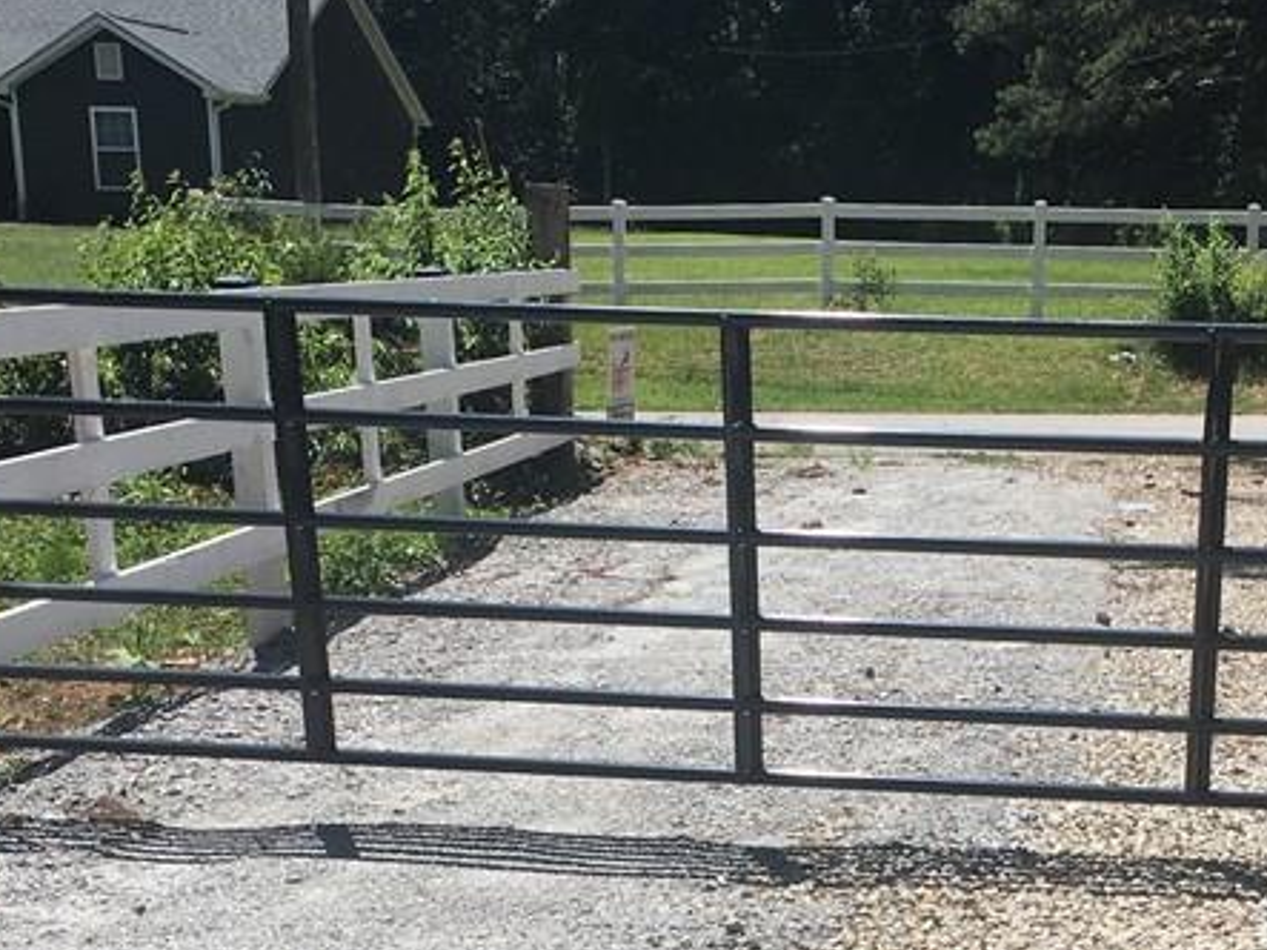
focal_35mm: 67
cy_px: 993
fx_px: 2452
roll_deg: -0.5
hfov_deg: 28.5
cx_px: 967
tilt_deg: -14.3
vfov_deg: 21.0
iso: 25
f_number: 2.2
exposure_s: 1/2024
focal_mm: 4.15
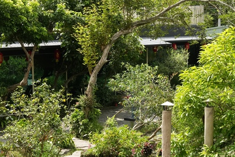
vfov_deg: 15.5
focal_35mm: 88
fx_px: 574
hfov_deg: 23.1
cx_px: 138
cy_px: 99
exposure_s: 1/2000
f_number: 8
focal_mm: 40.4
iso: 1600
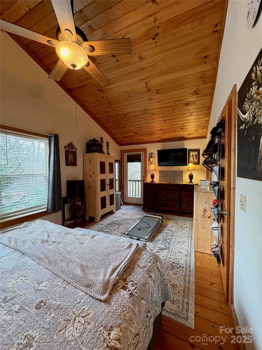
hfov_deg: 85.7
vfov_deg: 102.1
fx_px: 141
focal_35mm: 14
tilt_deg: -0.5
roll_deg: +0.4
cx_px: 131
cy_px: 175
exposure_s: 1/60
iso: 400
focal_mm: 2.22
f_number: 2.2
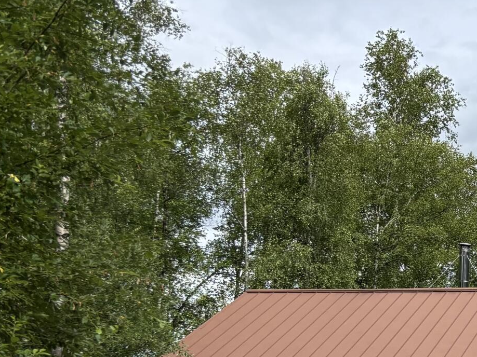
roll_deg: +0.6
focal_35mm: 85
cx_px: 732
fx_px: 1171
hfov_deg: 19.7
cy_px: 354
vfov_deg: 17.0
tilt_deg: +2.4
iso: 50
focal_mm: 5.96
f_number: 1.6
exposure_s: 1/2710
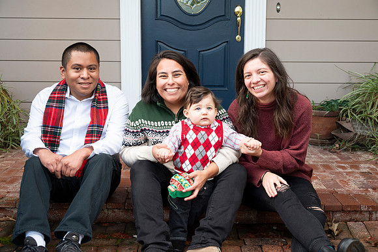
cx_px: 189
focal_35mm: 46
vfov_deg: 29.3
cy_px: 126
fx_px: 483
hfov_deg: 42.7
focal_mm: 46
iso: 400
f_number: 5.3
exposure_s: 1/160
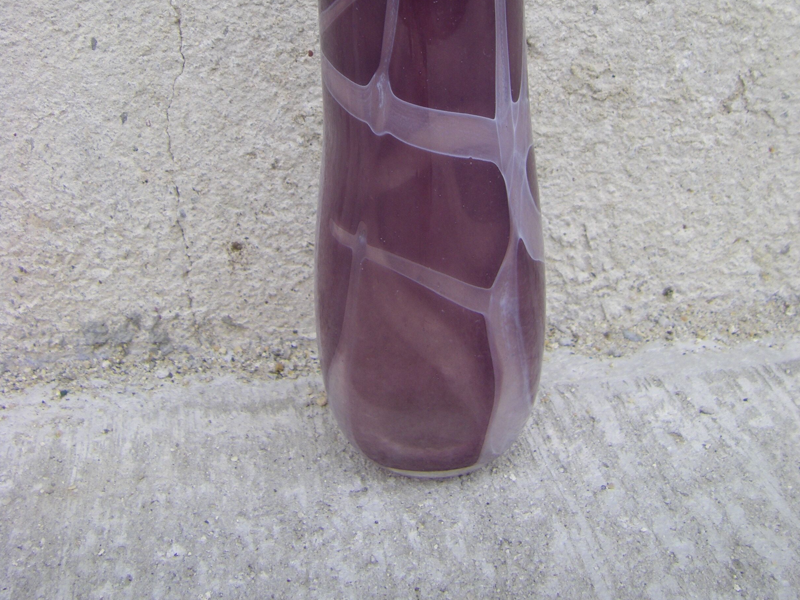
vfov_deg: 28.1
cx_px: 399
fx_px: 1179
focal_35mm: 51
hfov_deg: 37.5
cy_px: 138
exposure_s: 1/200
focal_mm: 6.3
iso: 64
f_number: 3.5
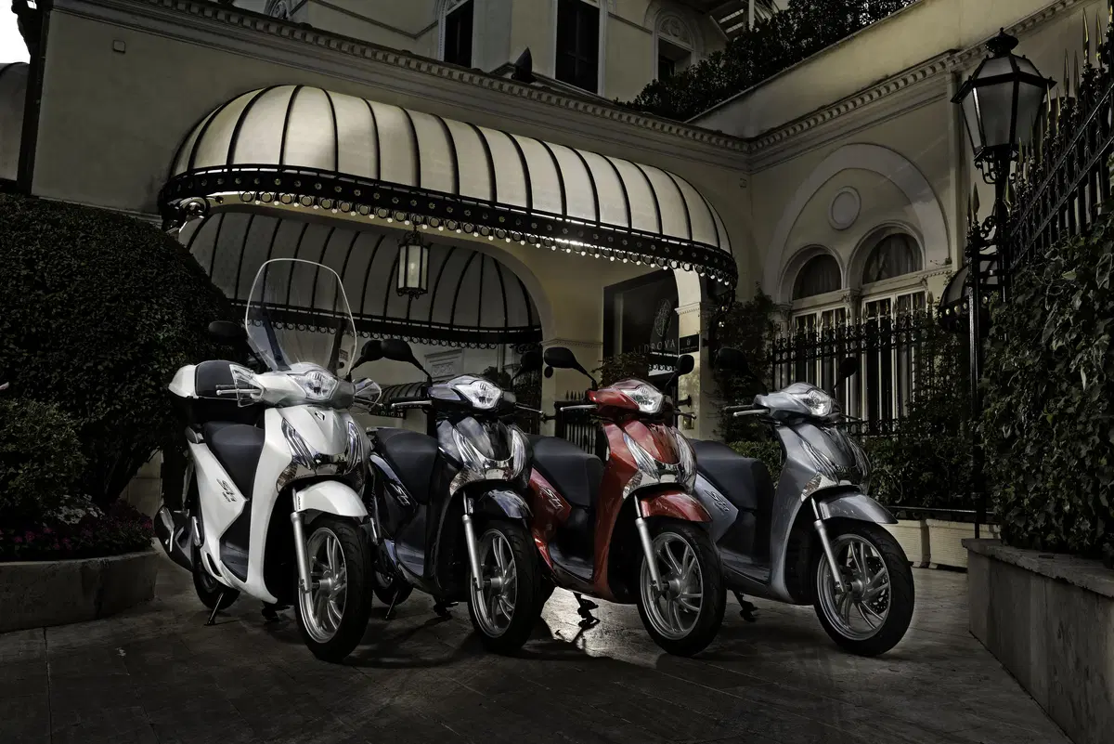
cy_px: 372
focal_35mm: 32
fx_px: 991
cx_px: 557
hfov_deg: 58.7
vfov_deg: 41.1
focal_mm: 32
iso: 50
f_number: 7.1
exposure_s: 1/5
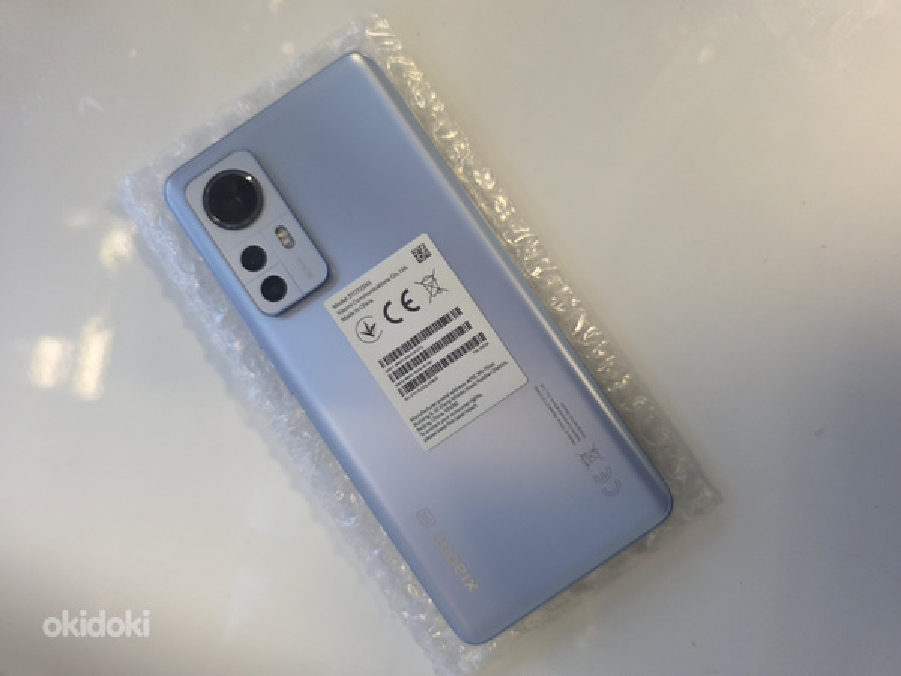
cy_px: 338
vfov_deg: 58.9
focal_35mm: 23
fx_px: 599
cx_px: 450
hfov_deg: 73.9
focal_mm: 6.3
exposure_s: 1/100
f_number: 1.7
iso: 500
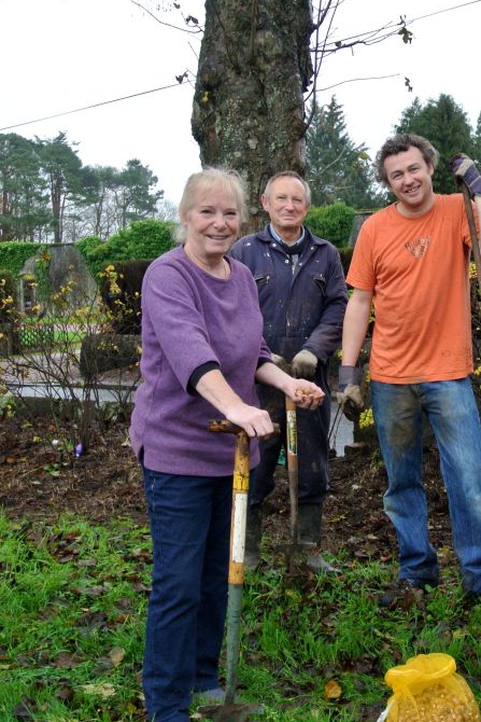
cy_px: 356
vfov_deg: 38.2
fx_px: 1042
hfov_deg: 25.4
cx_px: 413
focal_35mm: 52
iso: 200
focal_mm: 12.7
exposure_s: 1/125
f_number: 3.8
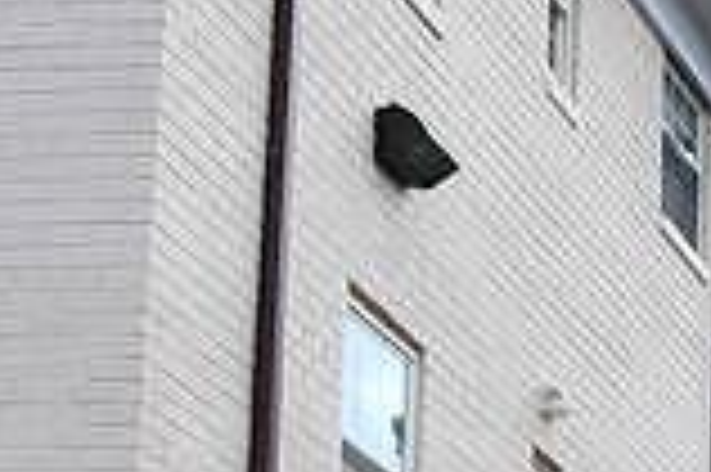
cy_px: 980
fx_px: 3453
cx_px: 1350
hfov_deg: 10.9
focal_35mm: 175
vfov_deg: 7.5
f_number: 11
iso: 200
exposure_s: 1/125
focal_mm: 24
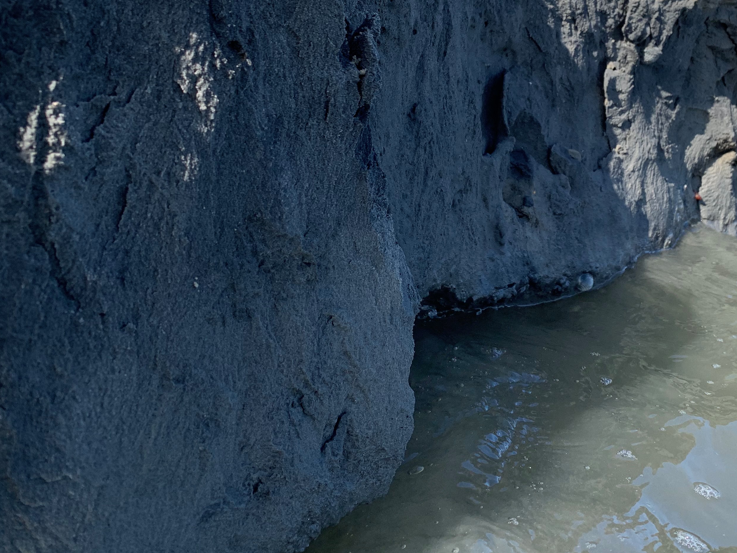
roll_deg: -1.1
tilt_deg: -6.8
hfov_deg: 43.7
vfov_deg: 33.7
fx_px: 894
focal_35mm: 42
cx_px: 527
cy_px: 140
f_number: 1.8
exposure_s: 1/1266
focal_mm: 4.25
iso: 25
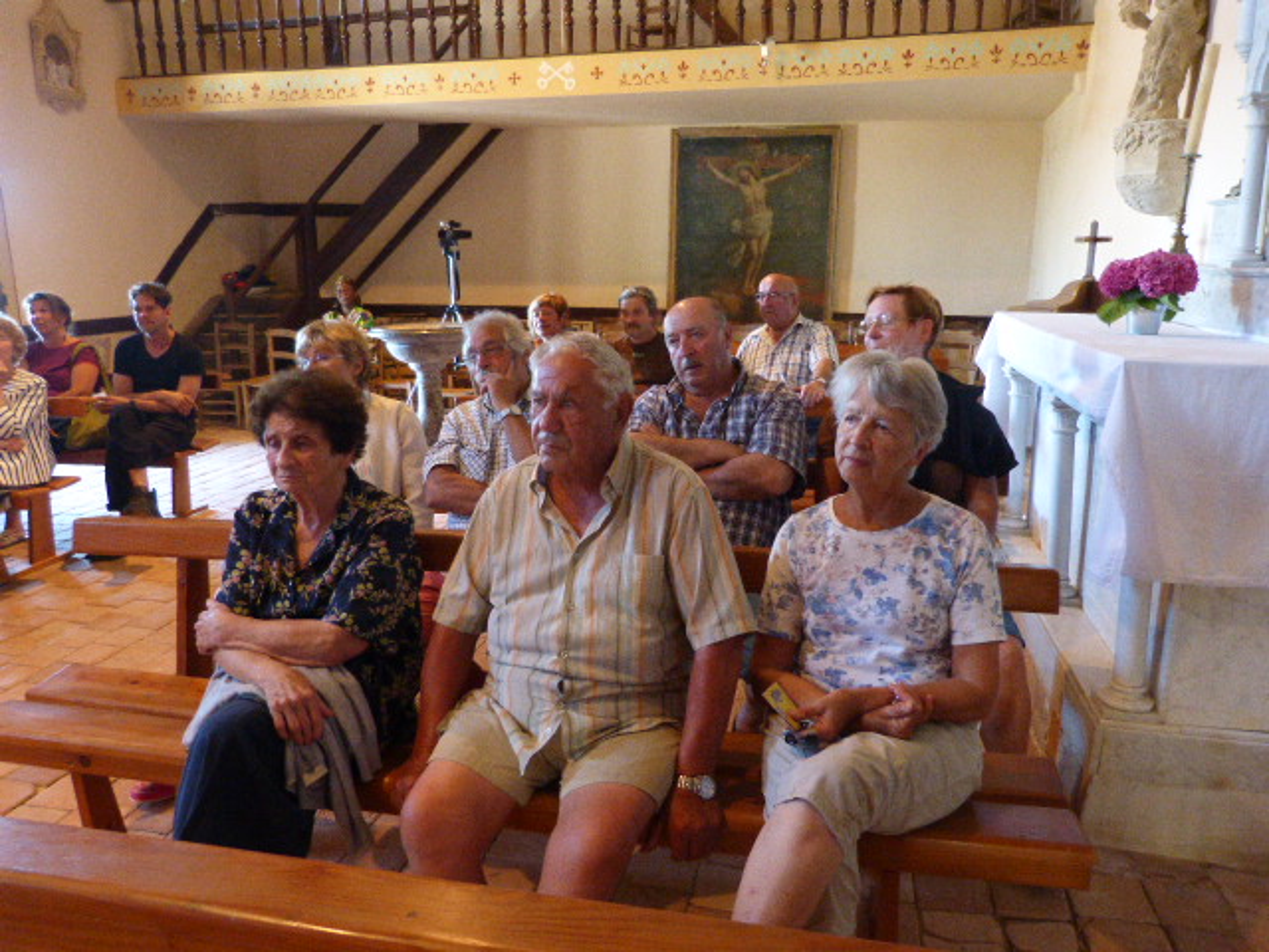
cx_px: 634
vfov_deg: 54.9
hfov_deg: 69.4
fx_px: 916
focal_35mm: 25
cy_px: 476
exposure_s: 1/20
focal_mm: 4.5
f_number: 2.8
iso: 800
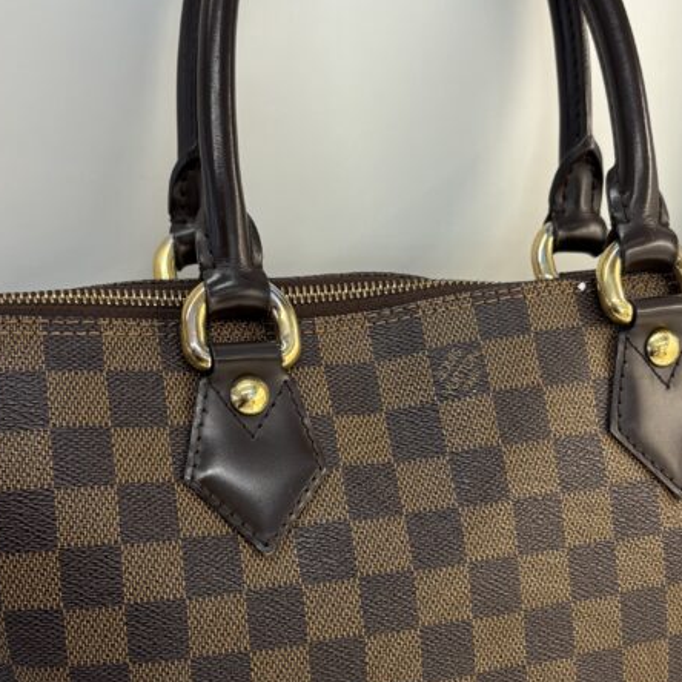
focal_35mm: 53
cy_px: 453
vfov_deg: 31.9
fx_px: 1181
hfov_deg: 32.2
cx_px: 349
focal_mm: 5.96
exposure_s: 1/50
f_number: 1.6
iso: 64
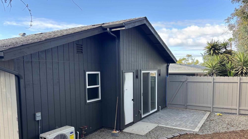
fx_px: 191
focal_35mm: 29
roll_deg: +0.5
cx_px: 127
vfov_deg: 40.0
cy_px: 86
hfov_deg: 66.0
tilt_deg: -3.5
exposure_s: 1/167
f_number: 1.6
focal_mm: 5.96
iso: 40
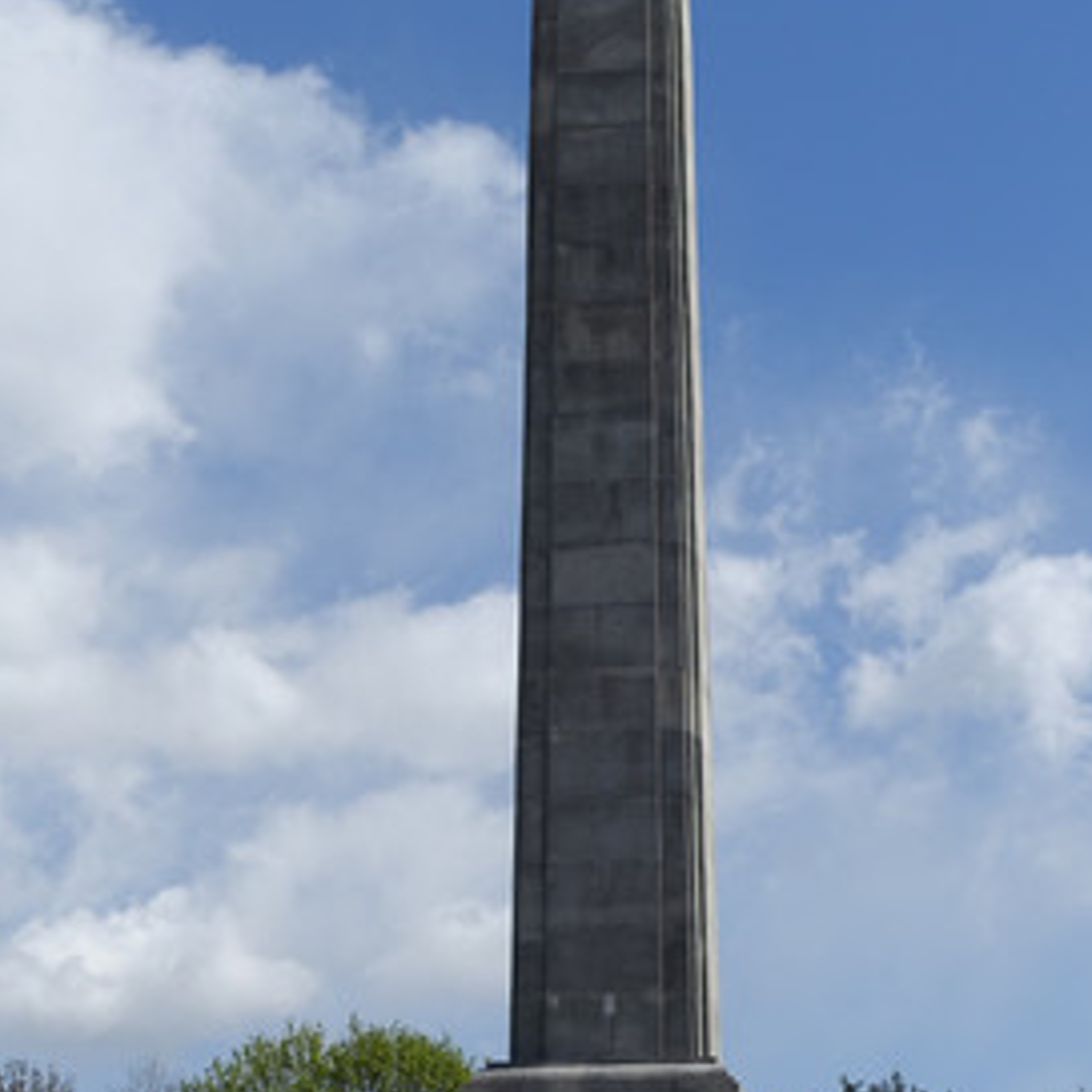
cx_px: 612
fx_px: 3284
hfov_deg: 18.9
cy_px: 731
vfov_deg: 18.8
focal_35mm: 92
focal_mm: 16.84
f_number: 4
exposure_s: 1/200
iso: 125
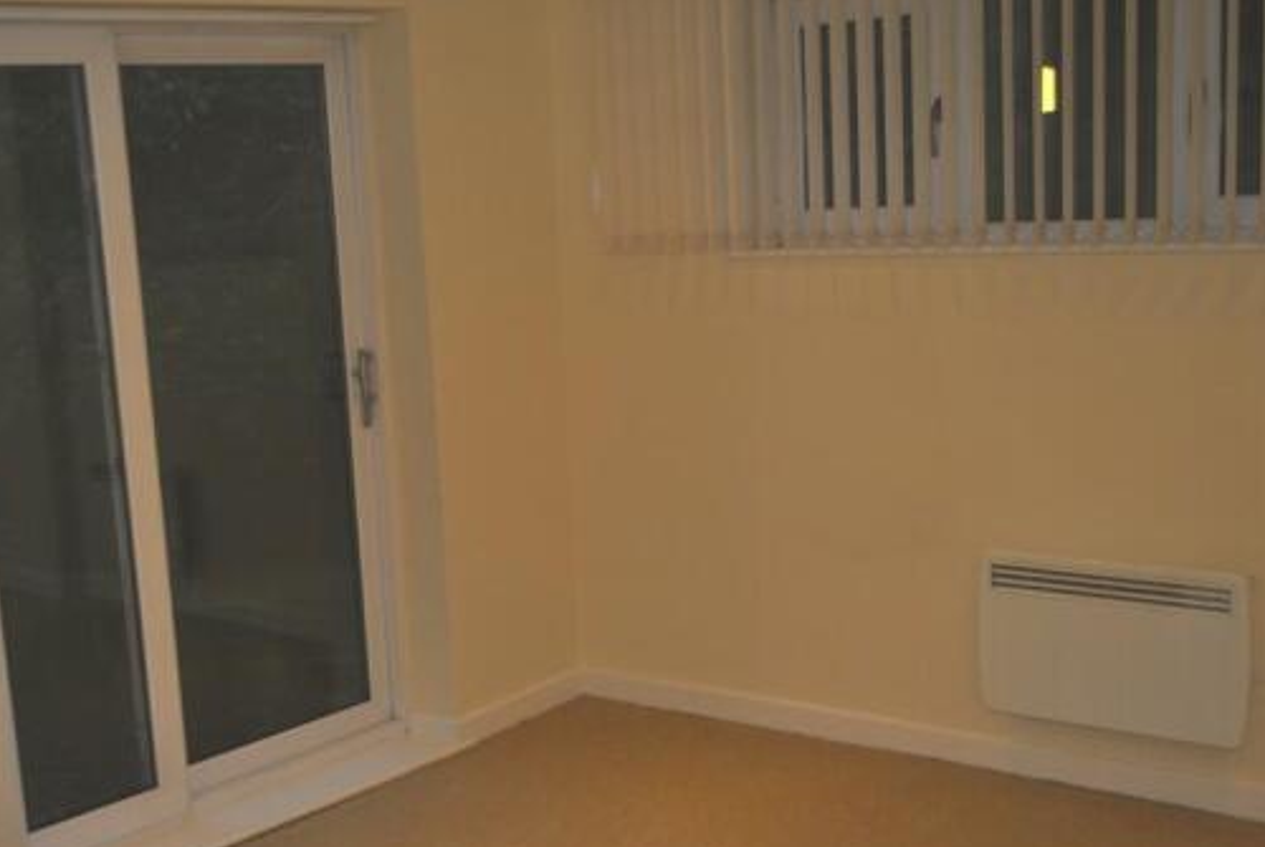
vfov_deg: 28.6
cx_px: 482
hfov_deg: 41.6
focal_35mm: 47
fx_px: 1654
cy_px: 545
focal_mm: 24
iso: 200
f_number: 4
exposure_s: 1/60
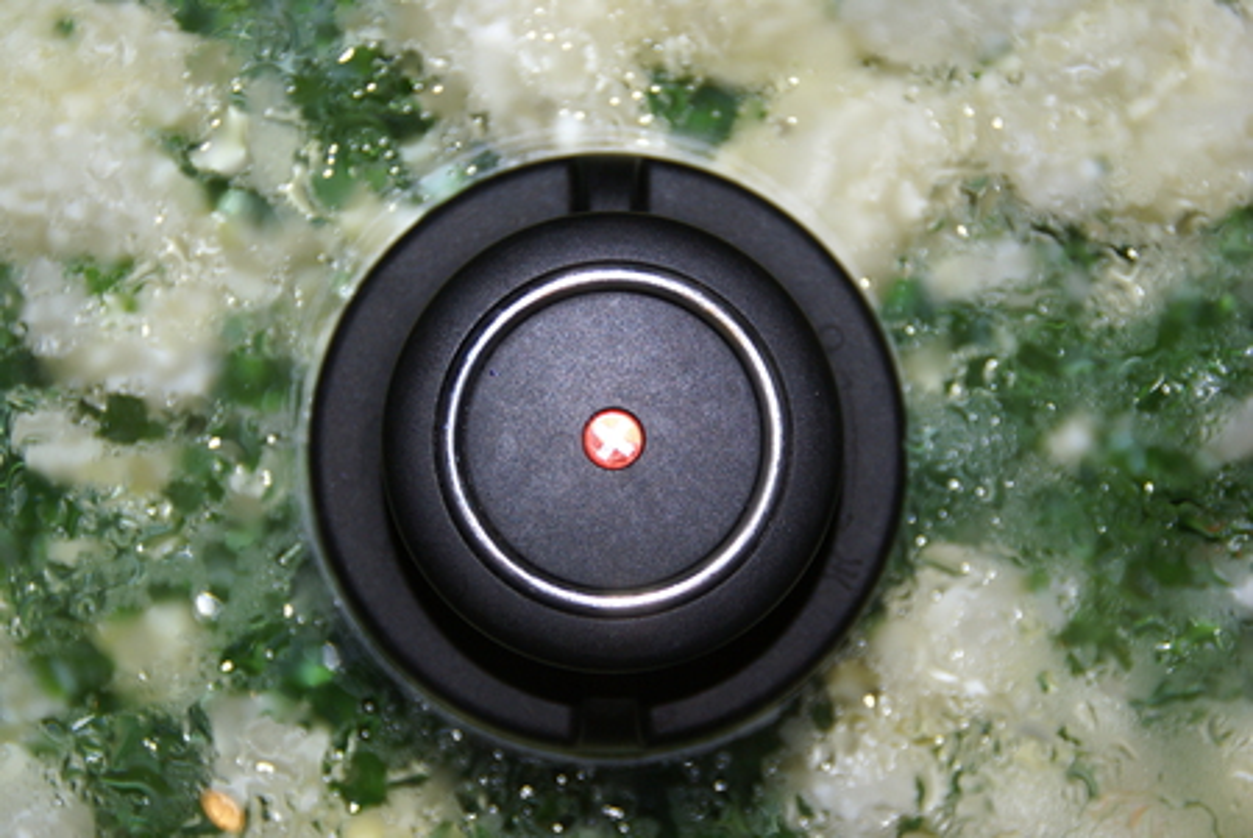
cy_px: 419
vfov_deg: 11.4
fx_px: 4181
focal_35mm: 120
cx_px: 626
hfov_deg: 17.0
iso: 400
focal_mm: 80
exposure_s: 1/125
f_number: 5.6
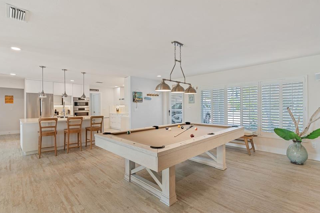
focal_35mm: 17
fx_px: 151
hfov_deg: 93.2
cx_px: 155
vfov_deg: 70.4
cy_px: 108
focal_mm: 16
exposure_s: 1/3
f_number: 9
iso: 200
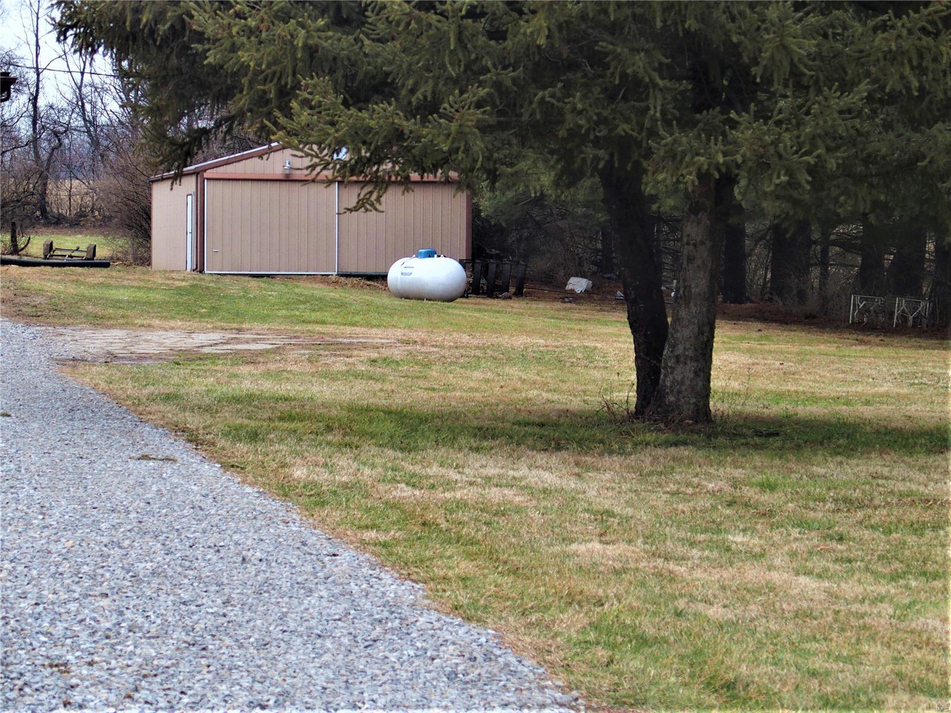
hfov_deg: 19.6
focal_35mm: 100
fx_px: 2747
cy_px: 356
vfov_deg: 14.8
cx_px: 476
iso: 200
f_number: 2.8
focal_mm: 21.2
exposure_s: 1/100
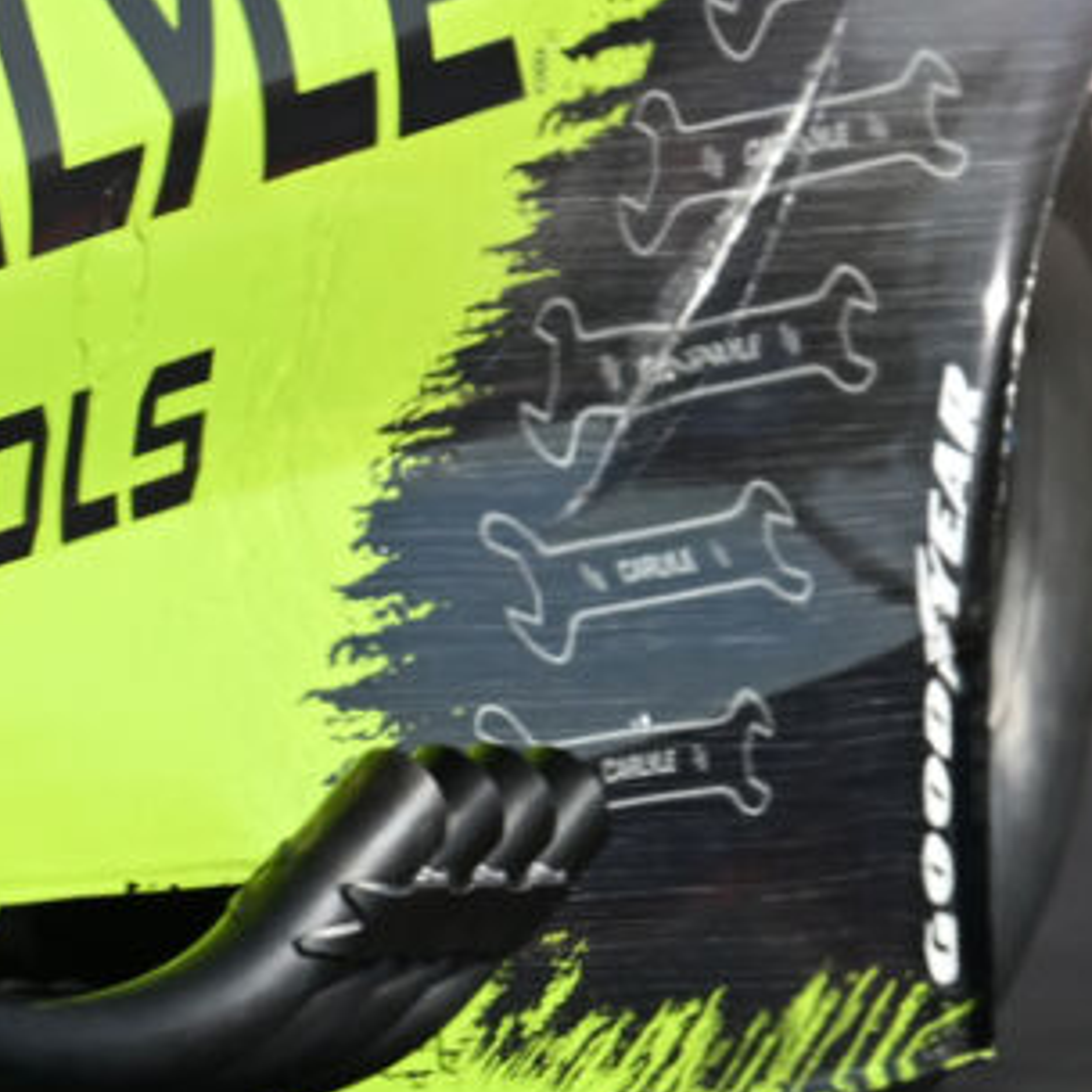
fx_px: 79732
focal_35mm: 2234
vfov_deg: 0.8
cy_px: -286
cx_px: -1221
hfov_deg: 0.8
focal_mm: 400
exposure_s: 1/1600
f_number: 8
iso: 400
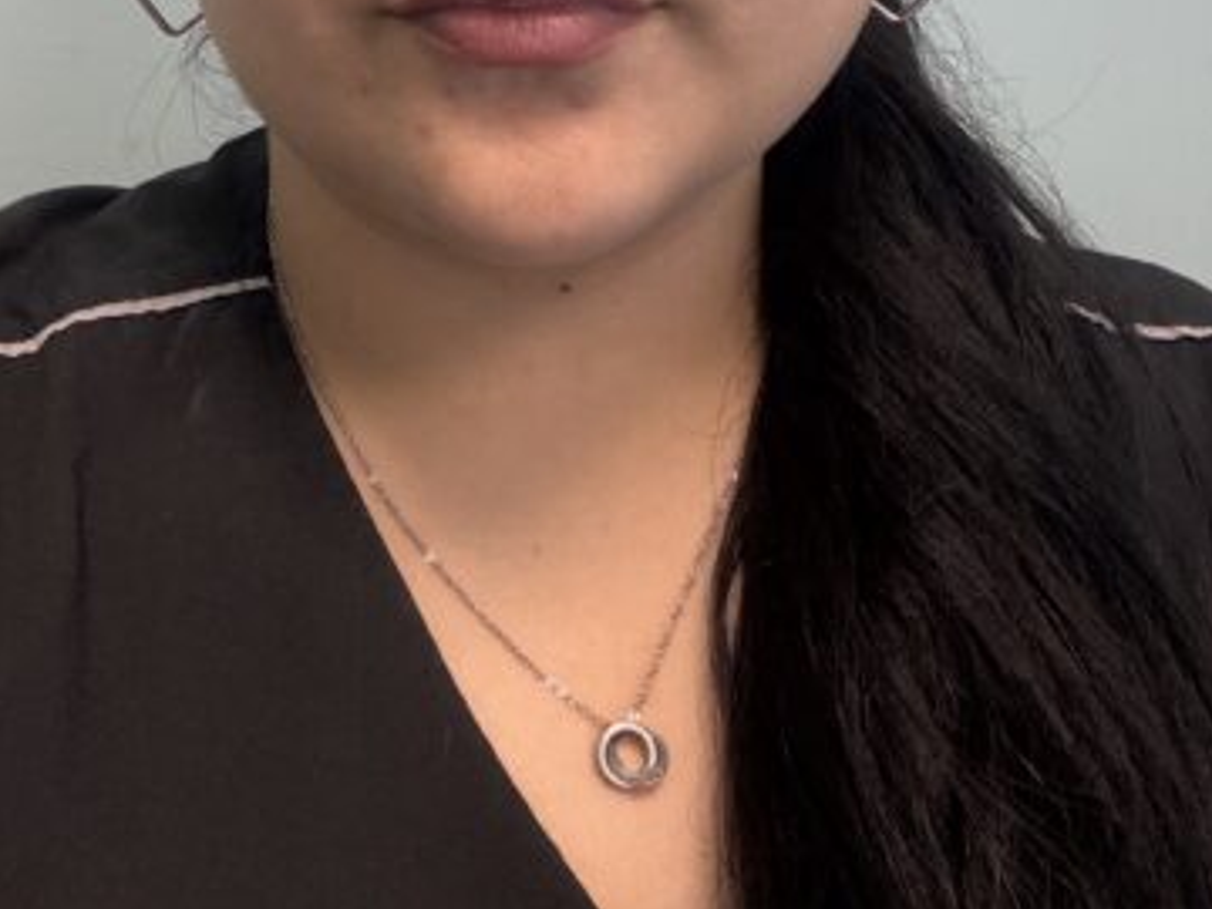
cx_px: 421
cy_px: 27
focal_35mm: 49
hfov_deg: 38.5
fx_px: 1716
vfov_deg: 28.1
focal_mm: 2.69
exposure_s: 1/60
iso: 200
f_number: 1.9
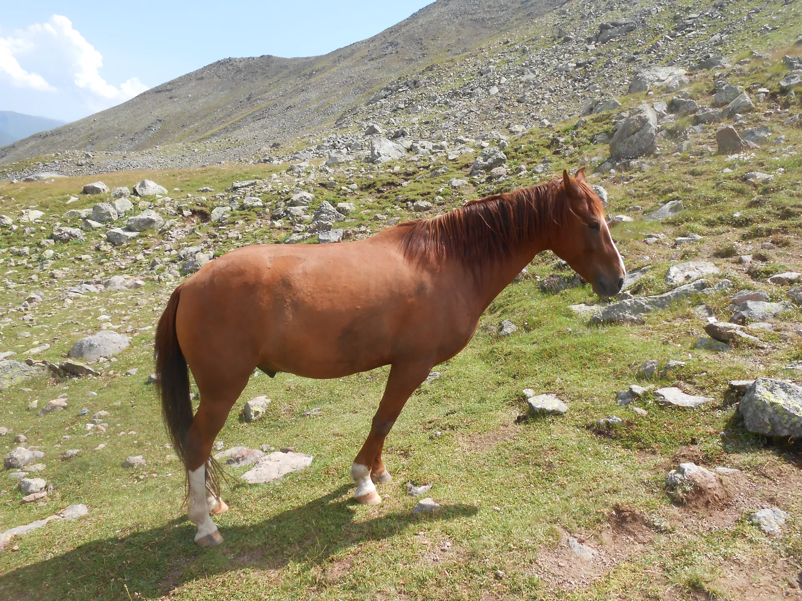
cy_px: 300
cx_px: 401
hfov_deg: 67.3
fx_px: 602
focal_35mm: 26
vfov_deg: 53.1
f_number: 3.5
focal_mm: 4.6
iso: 80
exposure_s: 1/500
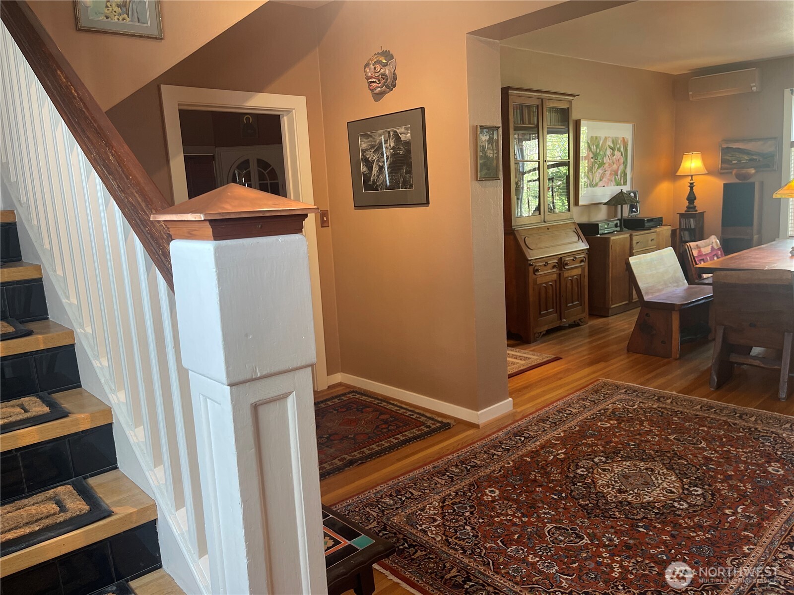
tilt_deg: -9.6
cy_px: 298
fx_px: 596
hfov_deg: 67.3
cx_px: 397
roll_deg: +3.0
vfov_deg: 53.1
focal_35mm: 26
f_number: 1.6
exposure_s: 1/60
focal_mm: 5.1
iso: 160
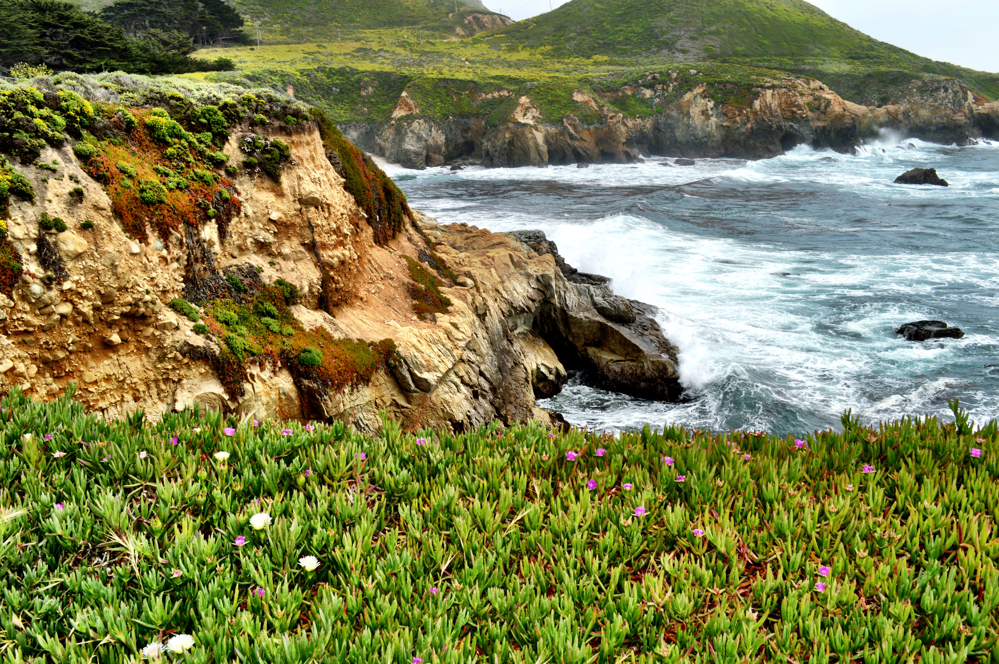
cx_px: 500
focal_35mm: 30
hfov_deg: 62.0
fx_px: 832
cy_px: 332
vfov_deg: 43.5
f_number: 8
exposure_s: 1/200
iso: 100
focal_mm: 20
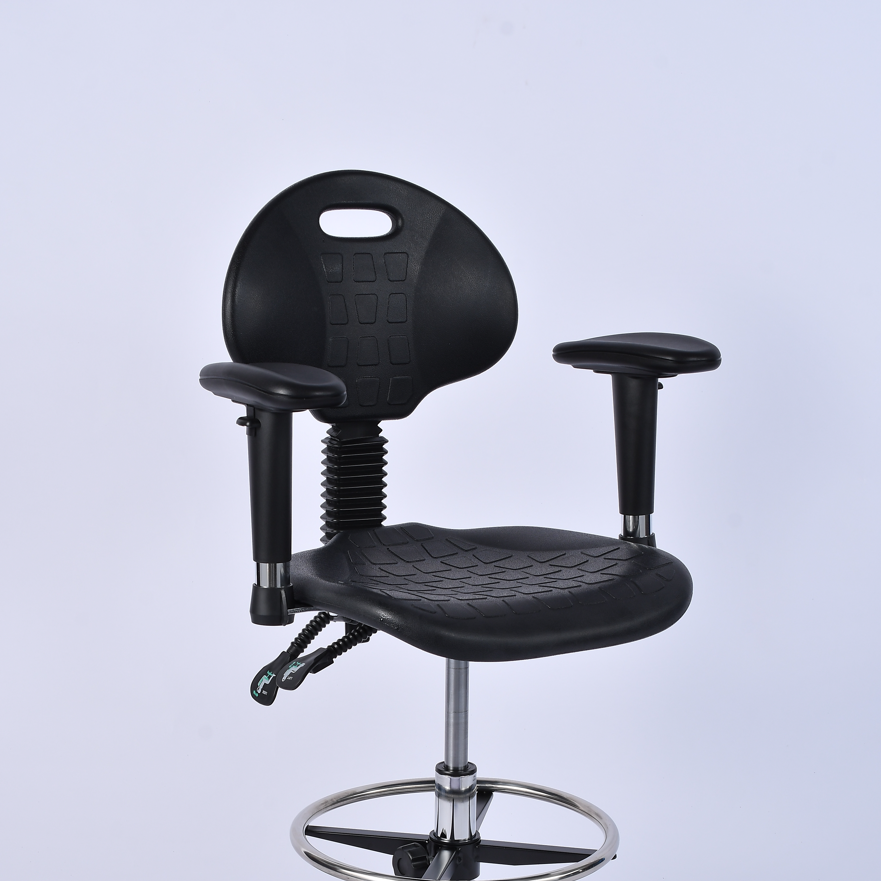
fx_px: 2217
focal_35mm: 77
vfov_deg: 22.3
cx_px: 439
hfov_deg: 22.5
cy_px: 658
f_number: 10
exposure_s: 1/125
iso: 125
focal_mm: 40
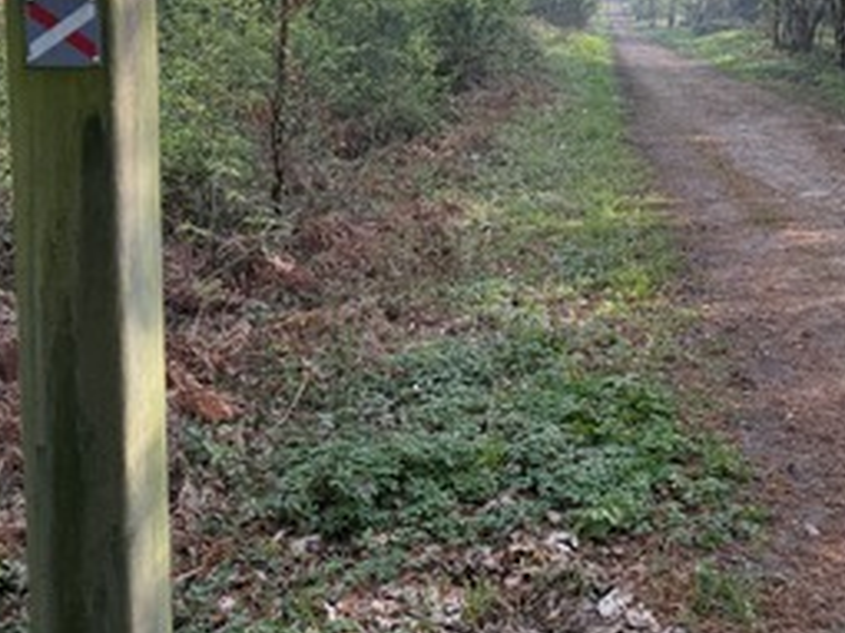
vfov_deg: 29.6
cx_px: 669
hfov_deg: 39.0
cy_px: 68
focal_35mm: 47
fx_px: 1147
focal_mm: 6.76
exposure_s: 1/521
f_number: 1.78
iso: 100
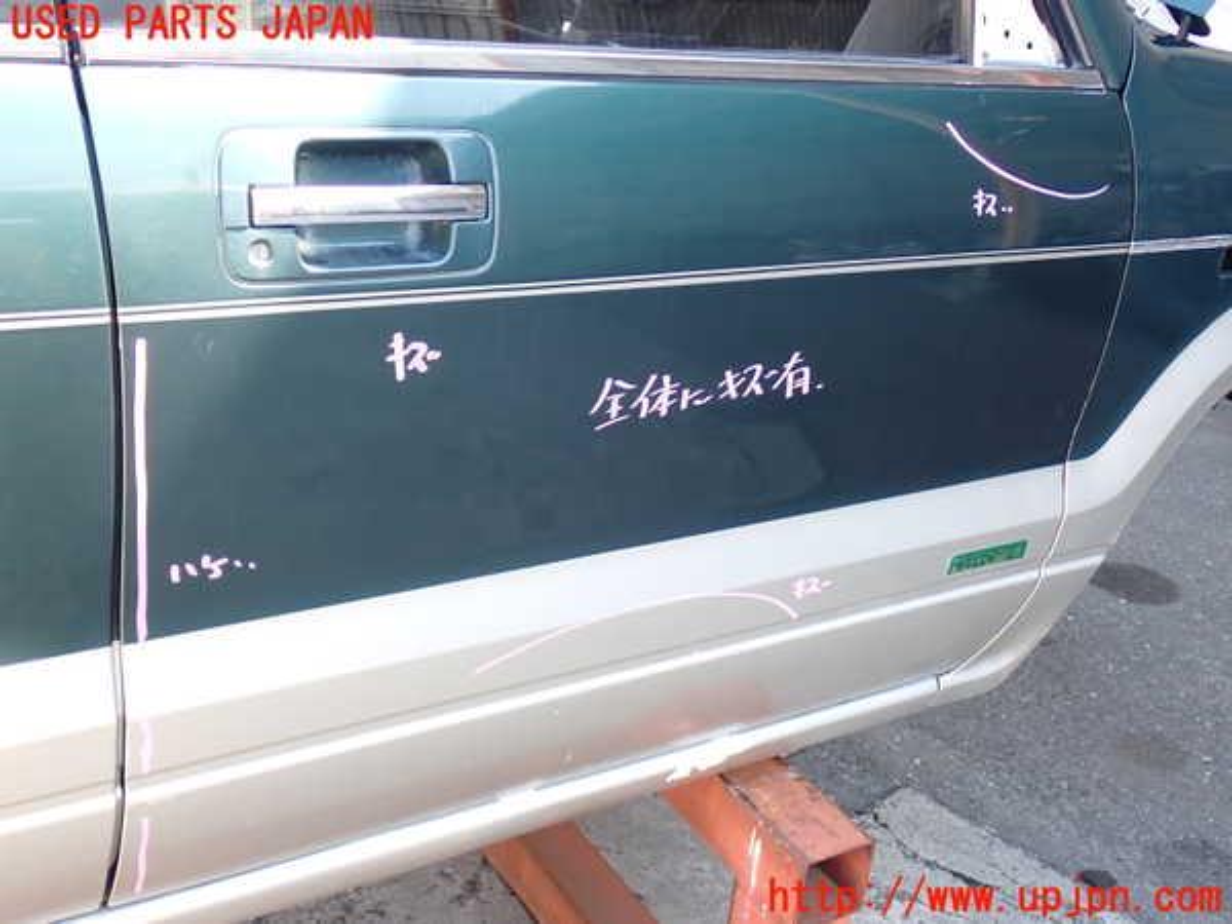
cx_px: 616
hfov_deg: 45.8
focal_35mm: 41
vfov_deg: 35.1
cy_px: 462
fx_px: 1459
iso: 125
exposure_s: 1/80
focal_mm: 7.31
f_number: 2.8
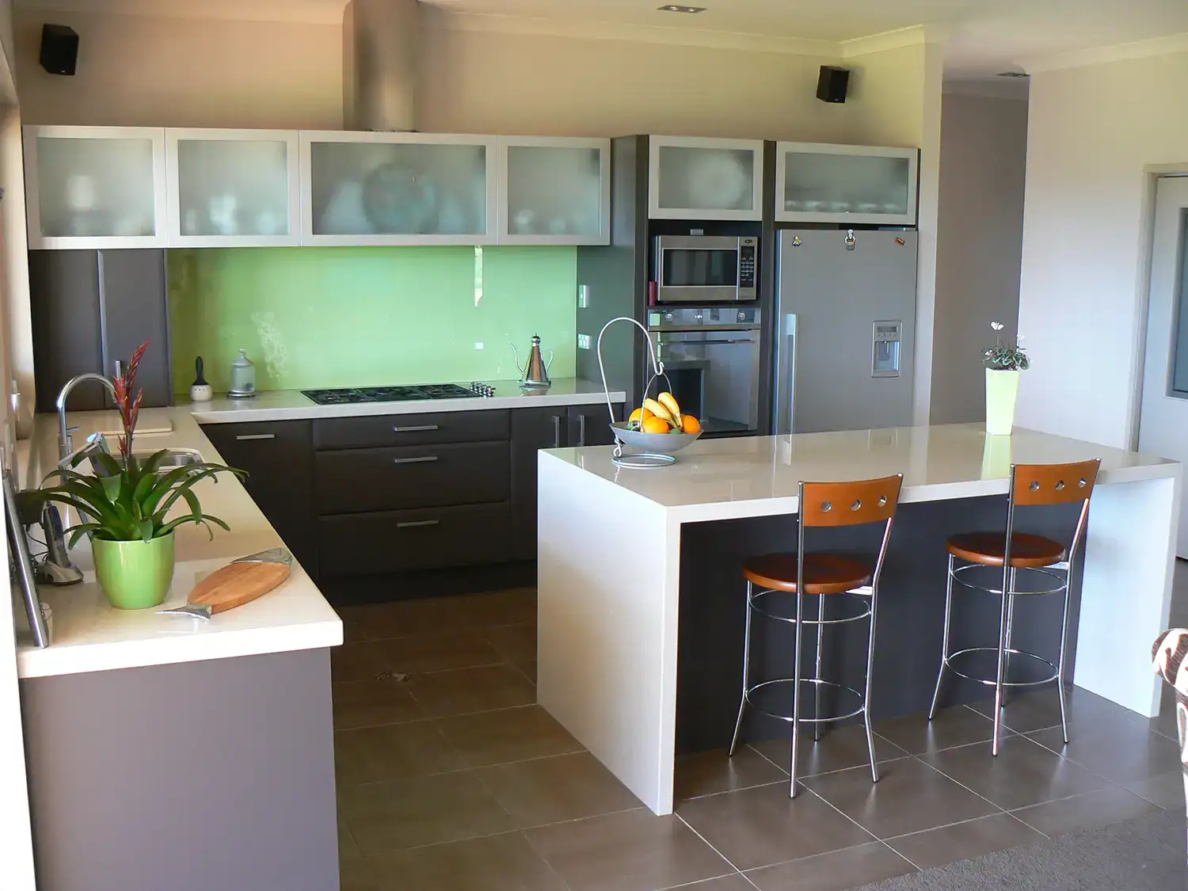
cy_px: 446
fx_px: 1235
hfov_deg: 51.4
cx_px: 594
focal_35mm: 36
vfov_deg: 39.7
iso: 160
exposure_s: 1/30
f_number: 2.8
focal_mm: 6
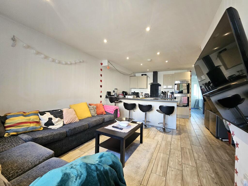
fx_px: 93
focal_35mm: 13
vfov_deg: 89.9
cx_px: 124
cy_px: 93
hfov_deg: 106.2
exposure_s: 1/50
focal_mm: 2.2
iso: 250
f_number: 2.2
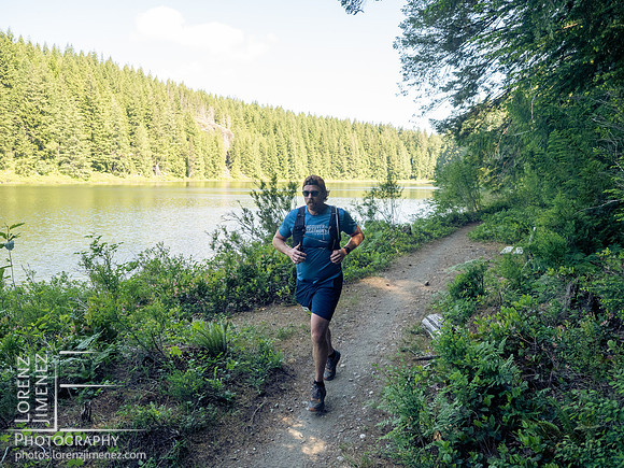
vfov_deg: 53.1
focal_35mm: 26
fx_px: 469
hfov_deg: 67.3
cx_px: 312
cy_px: 234
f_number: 2.8
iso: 640
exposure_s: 1/1000
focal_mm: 13
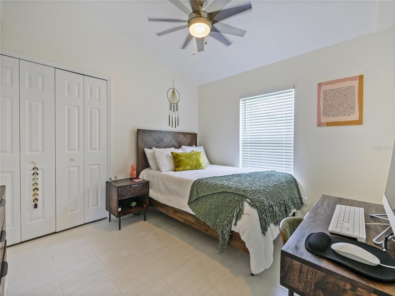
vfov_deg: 85.7
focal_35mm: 14
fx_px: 160
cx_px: 198
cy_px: 148
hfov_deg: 102.1
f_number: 4
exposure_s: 1/60
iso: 1000
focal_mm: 7
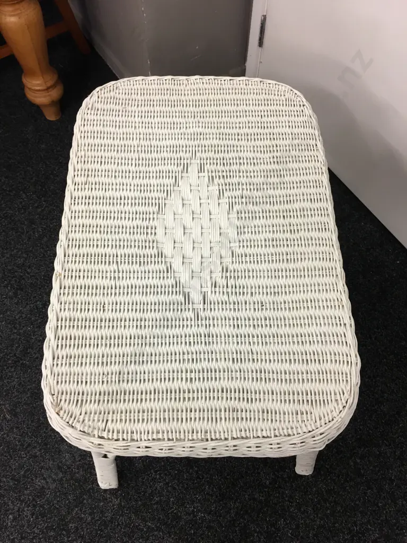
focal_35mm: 29
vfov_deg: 61.7
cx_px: 204
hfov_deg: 48.2
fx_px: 455
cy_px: 272
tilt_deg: -61.9
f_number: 2.2
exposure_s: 1/17
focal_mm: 4.15
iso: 32
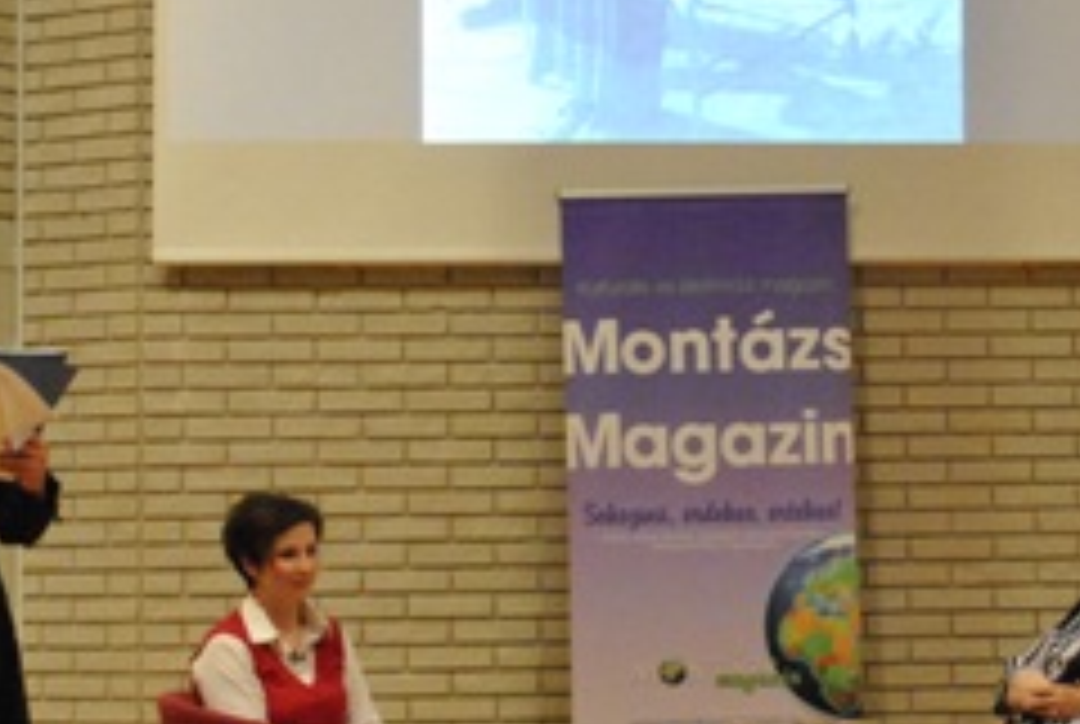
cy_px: 333
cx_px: 662
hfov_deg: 19.6
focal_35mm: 104
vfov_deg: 13.2
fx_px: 3126
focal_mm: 26
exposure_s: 1/25
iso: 1600
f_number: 4.2
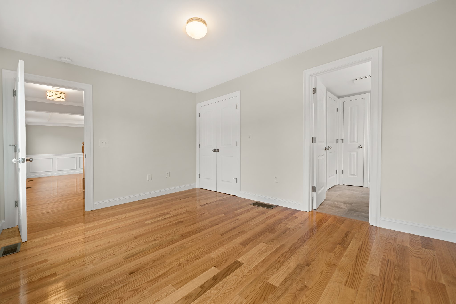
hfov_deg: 104.2
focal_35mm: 14
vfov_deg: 81.2
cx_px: 228
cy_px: 152
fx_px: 177
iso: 125
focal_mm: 14
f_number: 7.1
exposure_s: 1
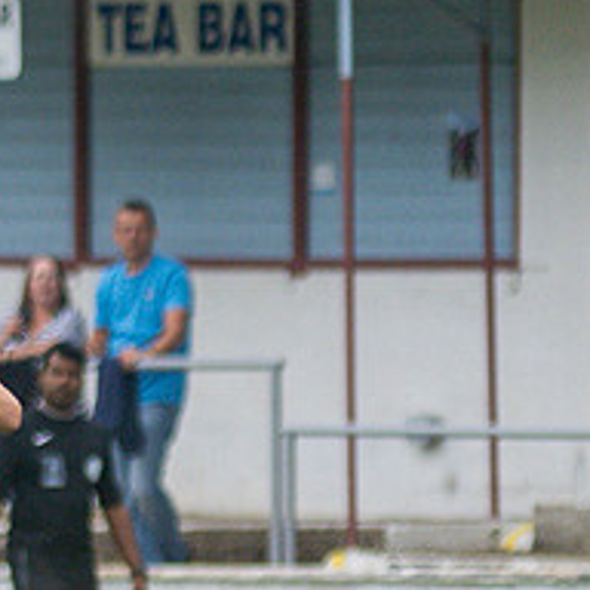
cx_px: -277
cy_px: 925
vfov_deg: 1.5
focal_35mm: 1188
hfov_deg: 1.5
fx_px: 22908
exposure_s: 1/1250
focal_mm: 155
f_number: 4
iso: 320
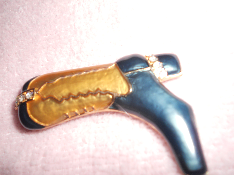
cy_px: 88
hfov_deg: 56.8
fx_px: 216
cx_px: 117
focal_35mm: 32
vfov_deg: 44.2
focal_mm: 5.8
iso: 80
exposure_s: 1/25
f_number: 8.8
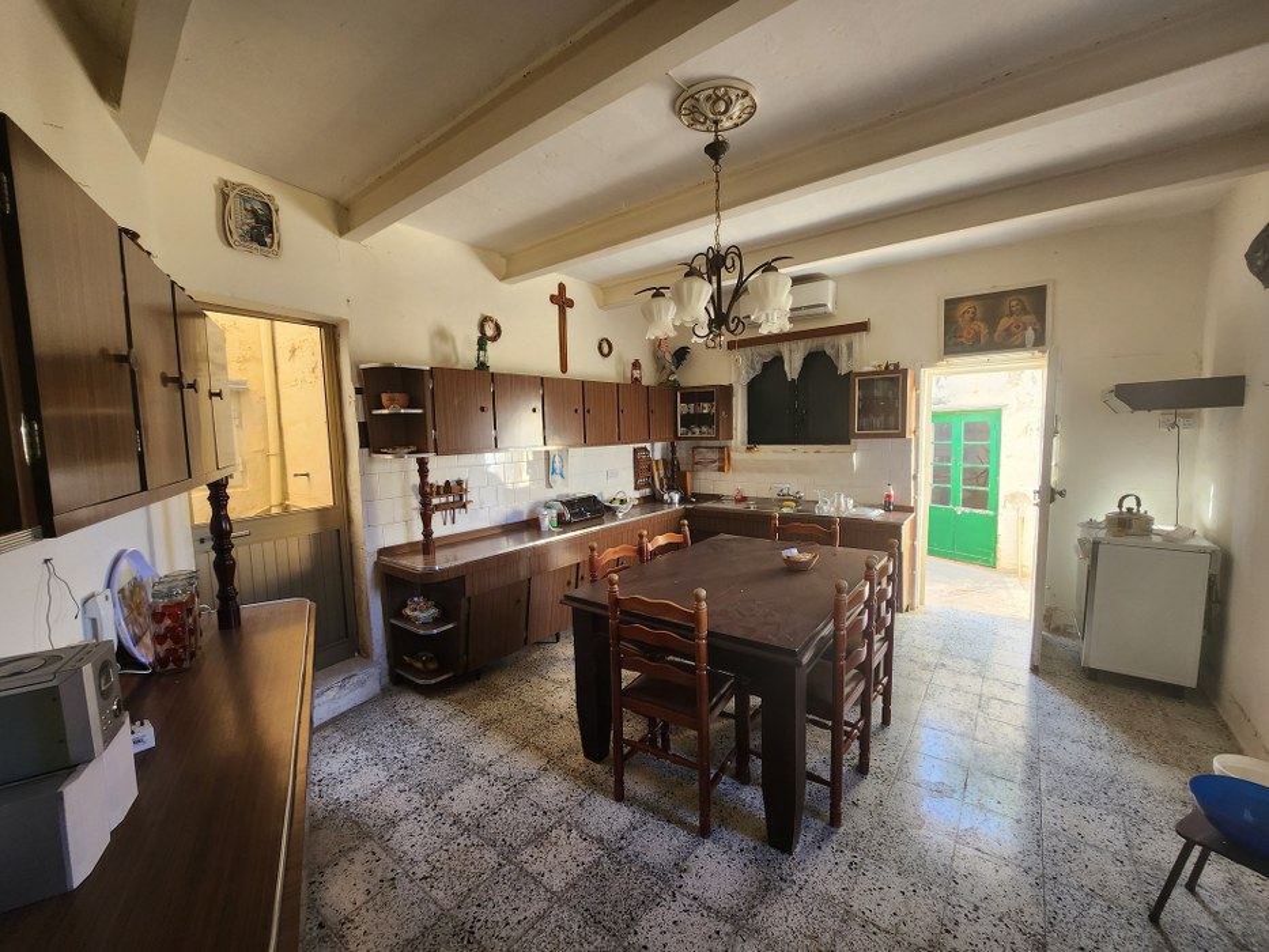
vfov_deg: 89.9
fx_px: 477
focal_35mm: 13
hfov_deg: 106.2
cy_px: 476
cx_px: 634
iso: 80
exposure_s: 1/50
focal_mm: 1.7
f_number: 2.2
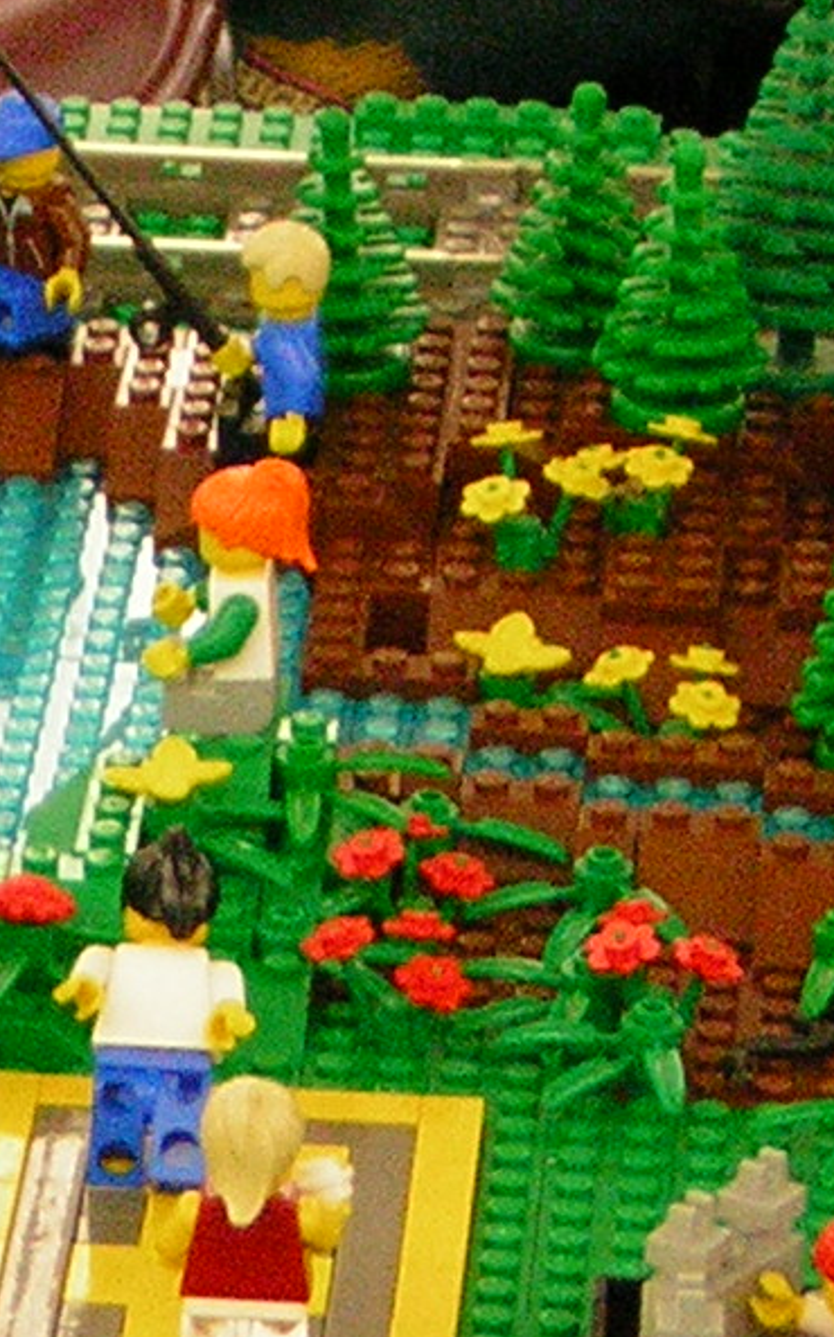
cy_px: 1010
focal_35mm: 309
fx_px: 11251
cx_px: -110
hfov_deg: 4.2
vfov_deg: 6.8
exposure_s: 1/4.5
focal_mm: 14.1
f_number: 4.7
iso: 200
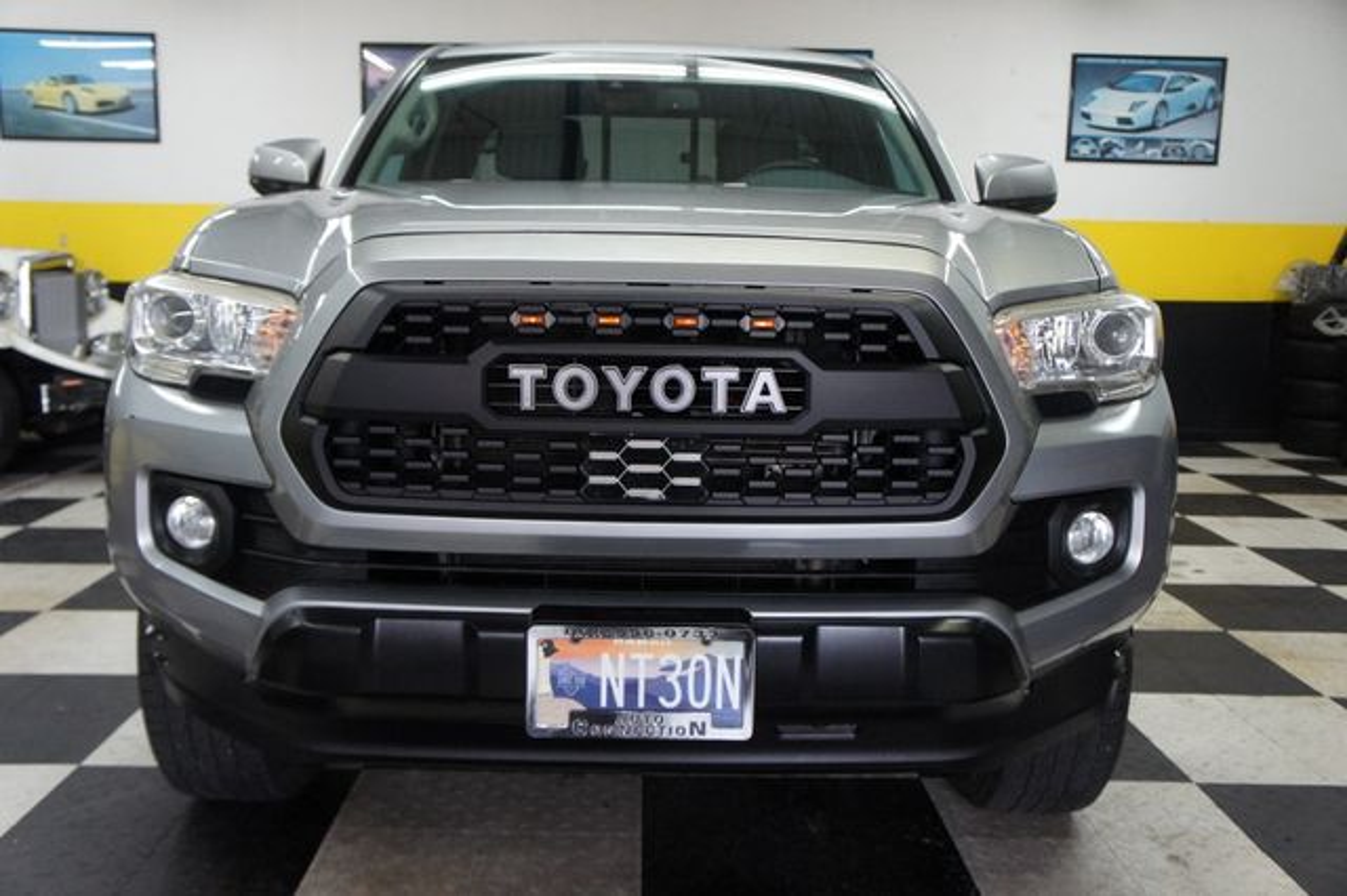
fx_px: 1234
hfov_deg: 57.2
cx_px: 674
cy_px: 448
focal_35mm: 33
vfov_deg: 39.9
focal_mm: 22
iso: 1600
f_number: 4
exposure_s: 1/160
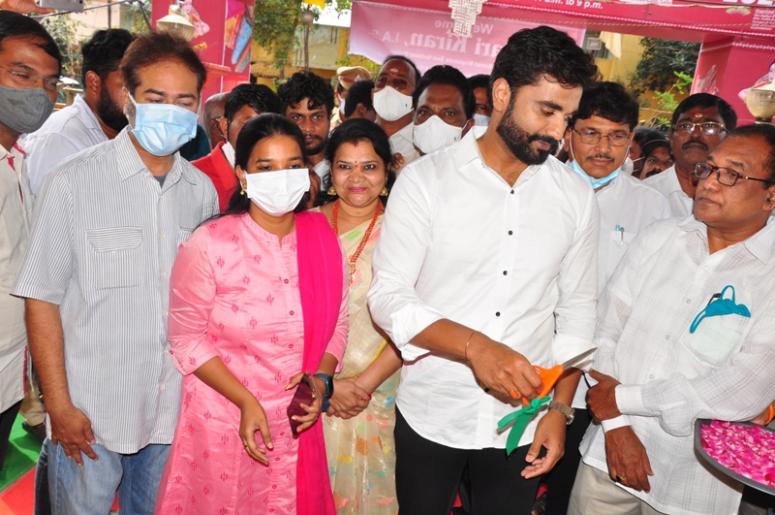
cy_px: 258
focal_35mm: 27
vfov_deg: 47.8
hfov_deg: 67.5
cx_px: 388
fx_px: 580
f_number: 8
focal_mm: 18
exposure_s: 1/160
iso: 320
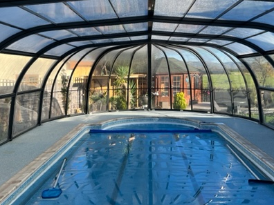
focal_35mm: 42
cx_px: 144
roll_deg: +0.7
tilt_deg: +0.1
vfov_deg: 34.0
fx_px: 332
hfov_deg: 44.8
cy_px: 66
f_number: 1.5
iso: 50
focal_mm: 5.7
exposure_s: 1/1808
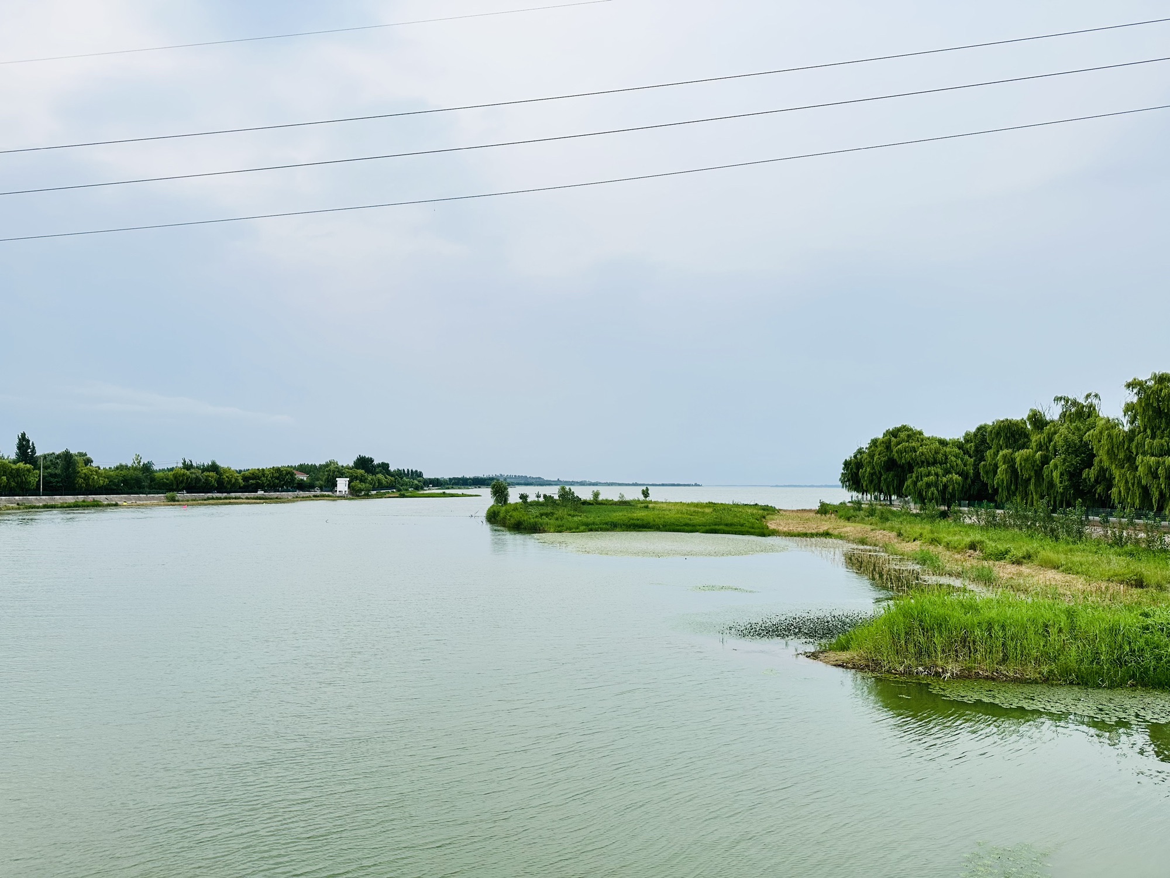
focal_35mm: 24
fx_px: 811
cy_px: 439
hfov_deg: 71.6
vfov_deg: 56.8
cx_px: 585
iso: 80
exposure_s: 1/583
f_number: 1.78
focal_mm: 6.86
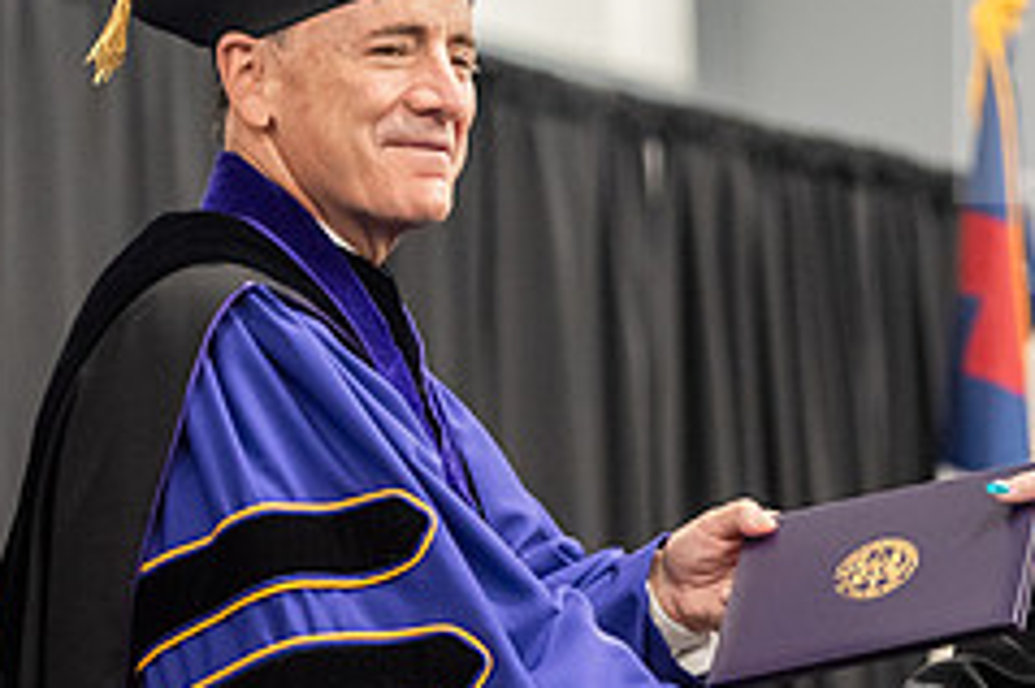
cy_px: 366
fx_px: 6981
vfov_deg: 5.6
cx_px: 823
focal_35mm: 243
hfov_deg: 8.5
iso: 3200
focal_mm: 100
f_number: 3.2
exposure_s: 1/200
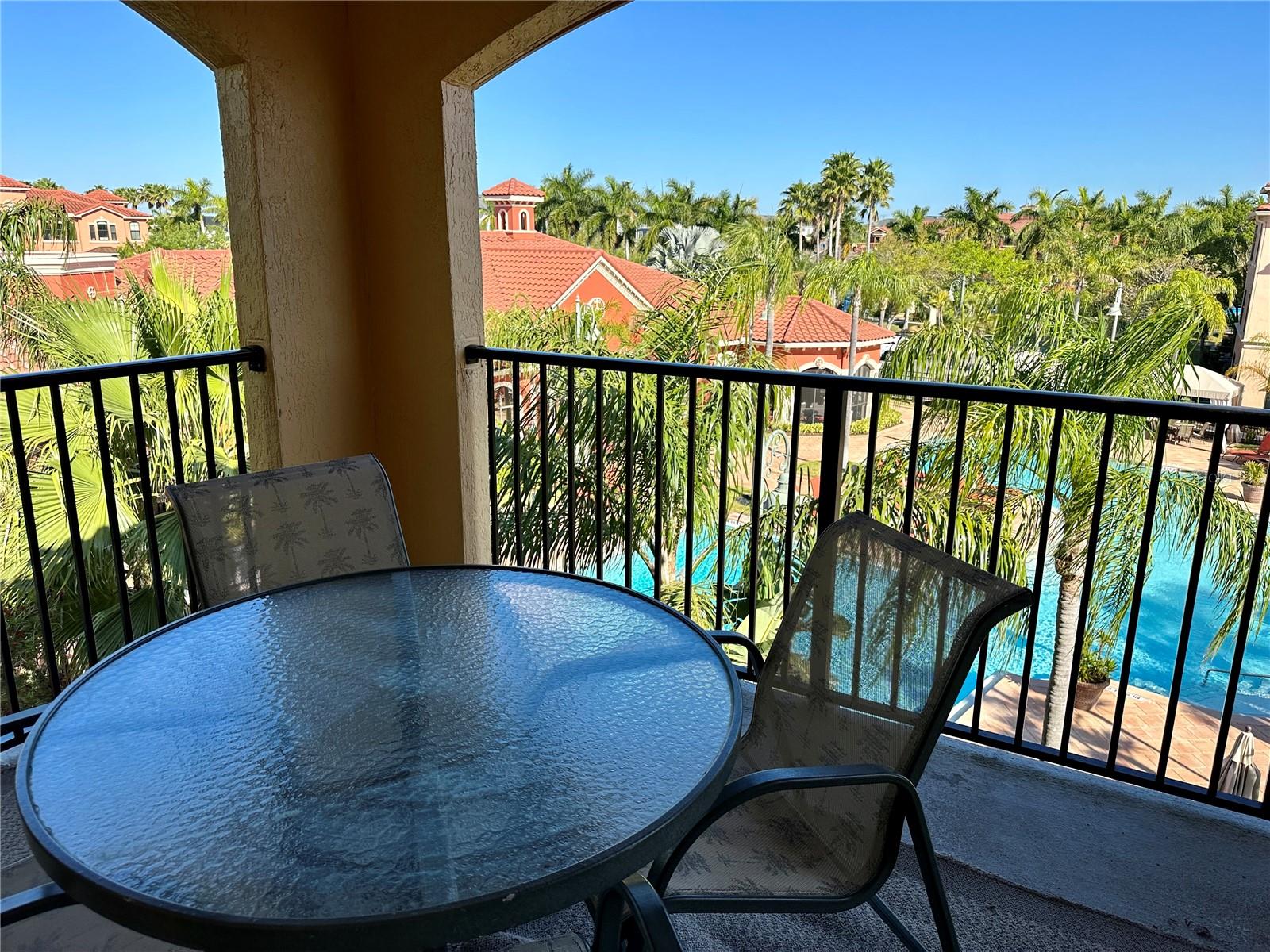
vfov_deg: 56.8
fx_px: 881
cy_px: 476
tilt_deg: -13.2
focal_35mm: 24
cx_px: 635
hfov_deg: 71.6
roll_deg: -1.1
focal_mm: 6.86
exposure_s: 1/2155
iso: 80
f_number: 1.78
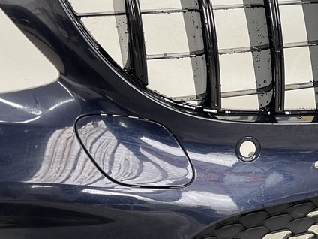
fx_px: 634
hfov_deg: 26.7
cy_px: 129
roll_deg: +4.3
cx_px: 315
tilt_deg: -10.0
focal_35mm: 69
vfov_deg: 21.3
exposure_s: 1/120
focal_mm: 3
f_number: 1.8
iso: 50
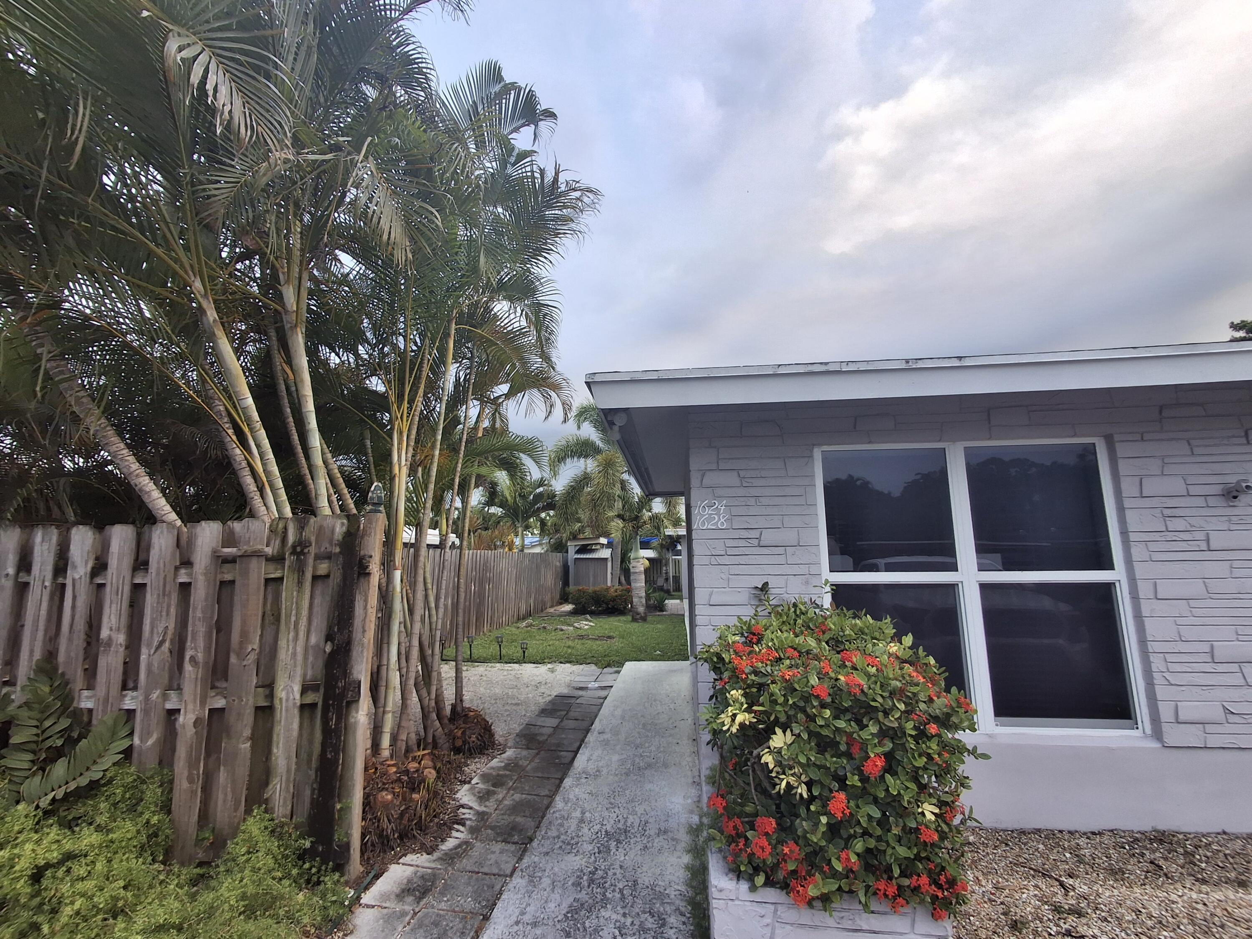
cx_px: 626
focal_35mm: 16
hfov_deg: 94.5
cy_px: 470
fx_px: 579
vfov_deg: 78.1
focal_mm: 1.64
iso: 40
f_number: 2.2
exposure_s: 1/159
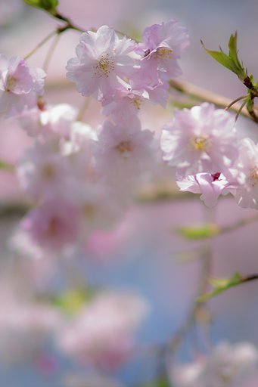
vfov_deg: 14.2
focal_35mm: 145
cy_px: 194
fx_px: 1560
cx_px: 129
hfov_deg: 9.5
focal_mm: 85
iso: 100
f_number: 1.4
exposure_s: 1/2500
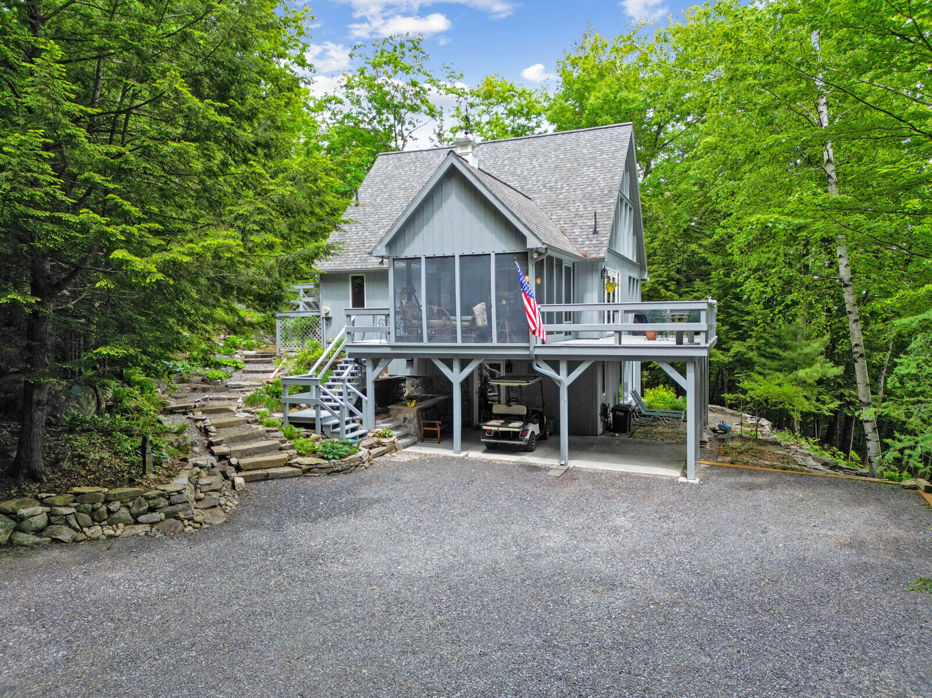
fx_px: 646
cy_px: 349
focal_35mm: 24
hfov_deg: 71.6
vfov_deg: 56.8
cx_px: 466
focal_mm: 6.72
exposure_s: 1/800
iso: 200
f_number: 1.7
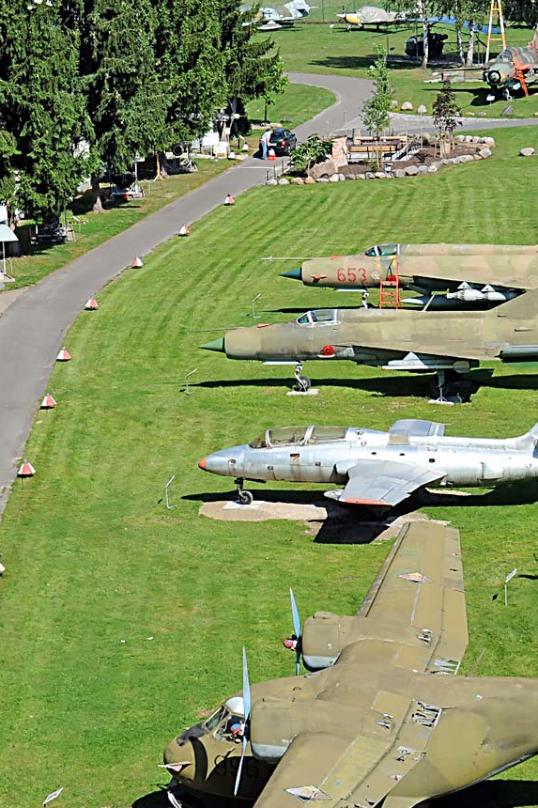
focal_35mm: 134
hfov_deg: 10.2
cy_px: 363
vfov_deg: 15.3
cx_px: 350
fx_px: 3005
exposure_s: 1/640
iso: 250
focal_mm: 60
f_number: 9
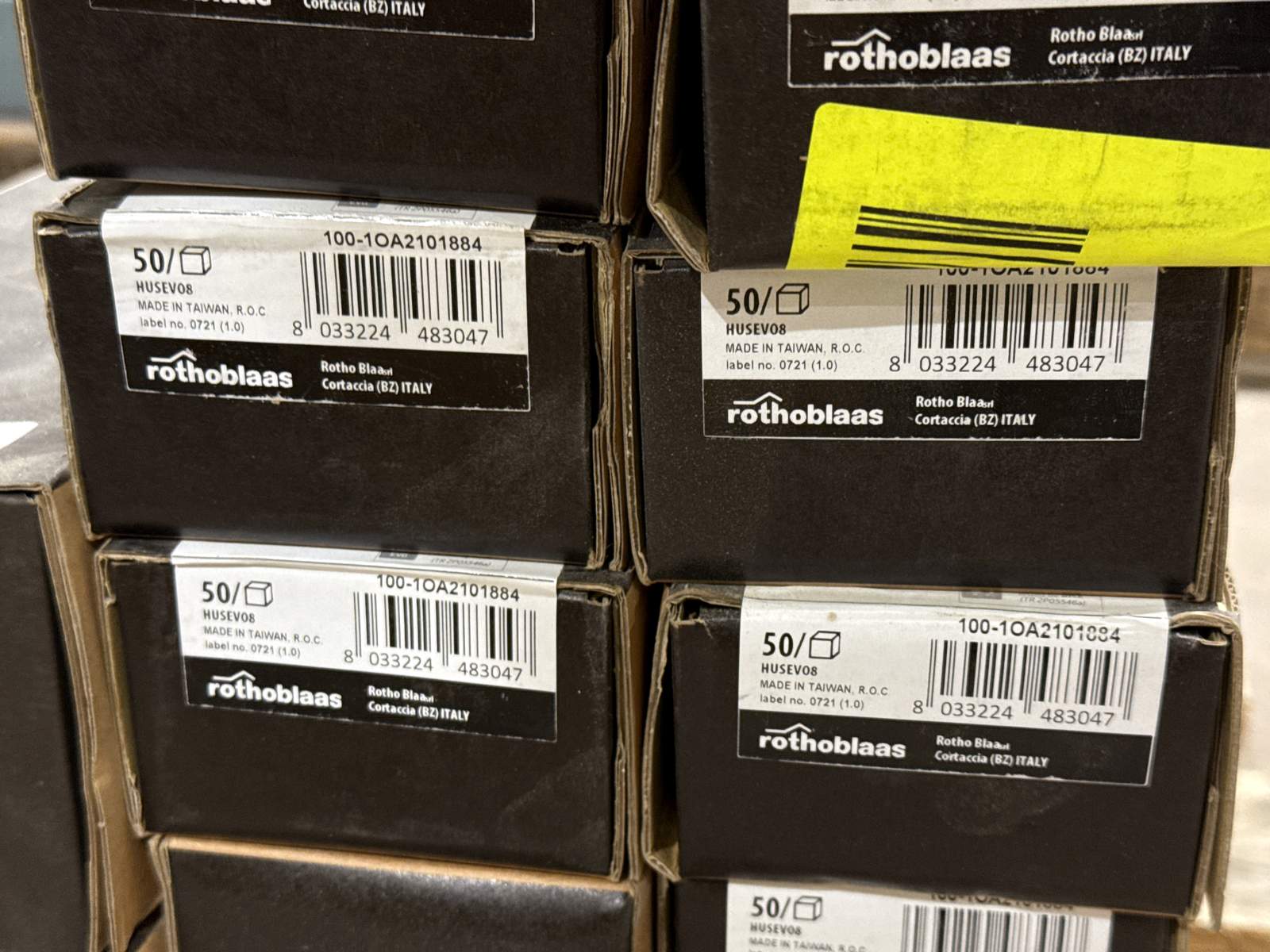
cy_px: 476
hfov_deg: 39.7
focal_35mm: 48
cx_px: 635
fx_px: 1761
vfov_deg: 30.3
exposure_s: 1/48
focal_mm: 6.76
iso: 250
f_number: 1.78
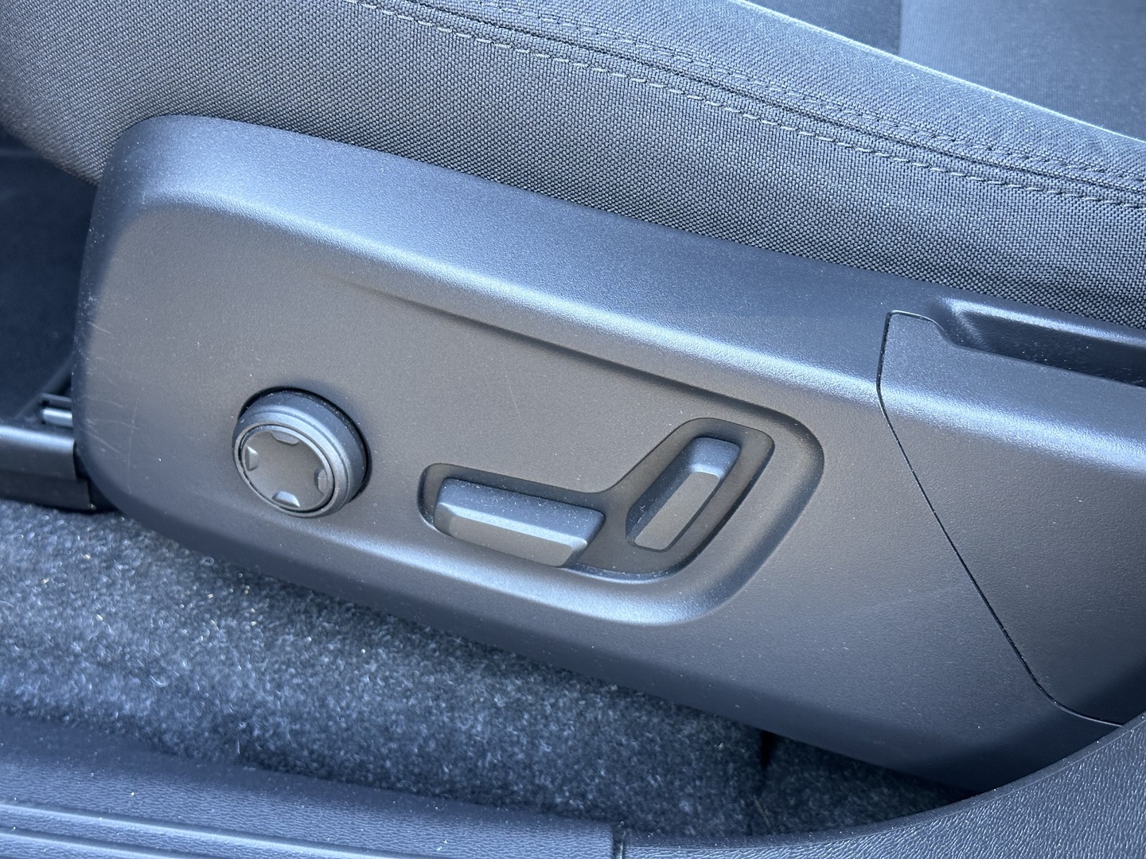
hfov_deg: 39.7
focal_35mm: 48
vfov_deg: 30.3
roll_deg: -1.4
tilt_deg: -34.6
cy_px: 430
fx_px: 1589
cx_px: 573
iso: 250
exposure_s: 1/50
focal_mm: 6.86
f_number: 1.78
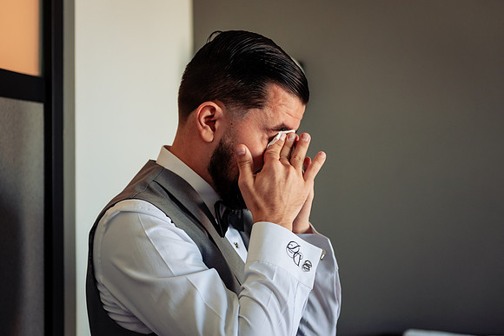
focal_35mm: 76
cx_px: 253
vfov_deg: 17.9
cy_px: 163
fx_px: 1067
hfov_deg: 26.6
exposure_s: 1/100
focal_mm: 70
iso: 800
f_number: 4.5
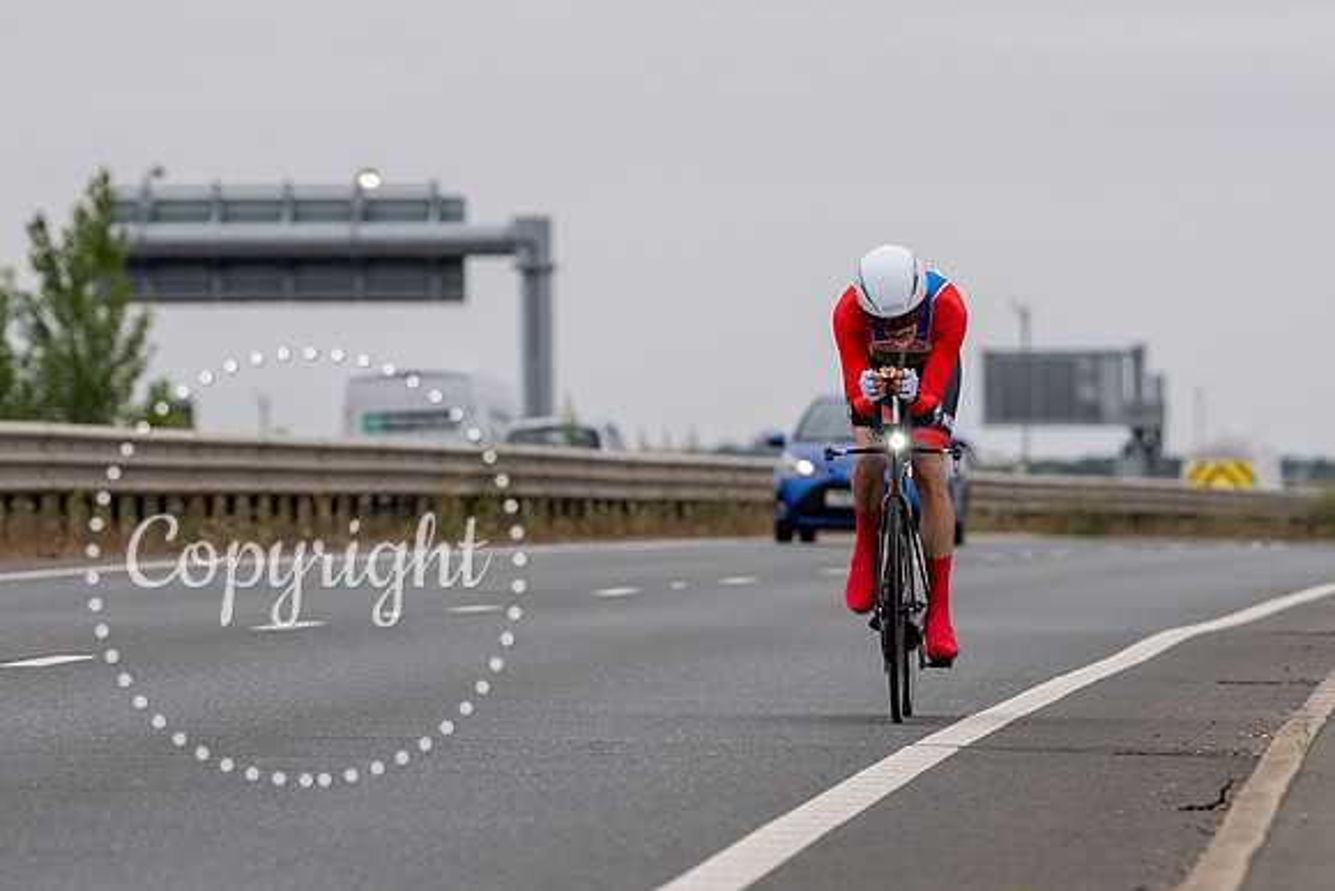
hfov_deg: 5.6
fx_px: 13551
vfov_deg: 3.8
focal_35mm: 365
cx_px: 863
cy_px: 789
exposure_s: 1/800
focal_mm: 155
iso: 100
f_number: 3.5
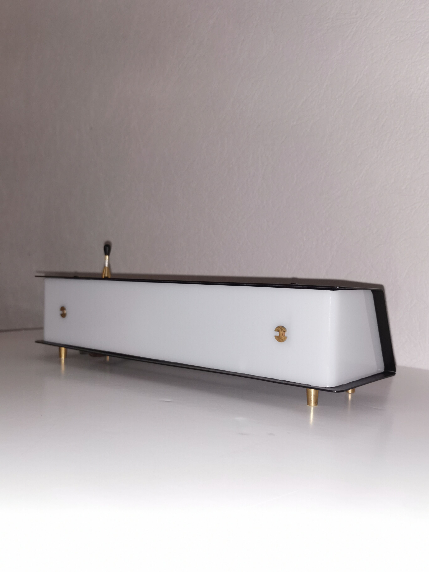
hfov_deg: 42.9
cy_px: 286
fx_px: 545
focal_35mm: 33
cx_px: 214
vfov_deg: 55.4
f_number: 1.8
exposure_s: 1/100
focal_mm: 5.58
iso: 160
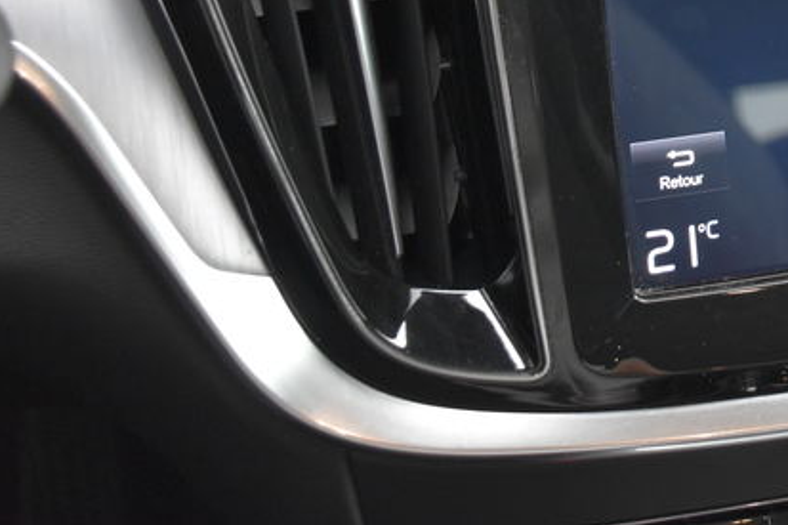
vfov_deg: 16.4
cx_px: 857
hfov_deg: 23.8
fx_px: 1750
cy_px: -102
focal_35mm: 80
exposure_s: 1/60
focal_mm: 22
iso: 1800
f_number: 3.5
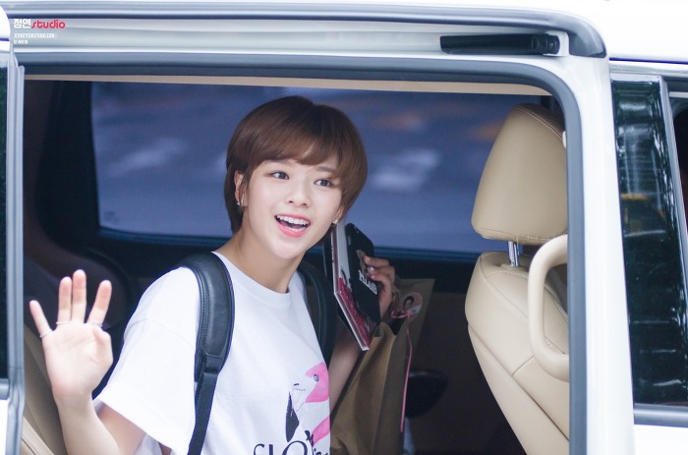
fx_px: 2288
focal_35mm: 120
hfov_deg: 17.1
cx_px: 344
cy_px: 228
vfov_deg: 11.4
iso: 200
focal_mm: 80
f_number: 2.8
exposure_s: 1/800
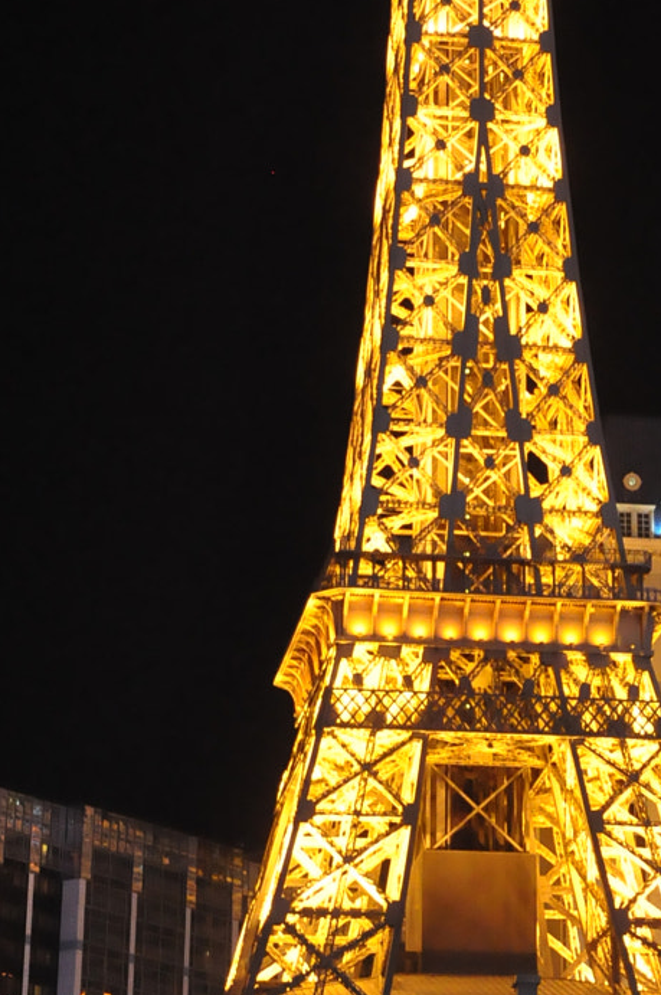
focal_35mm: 132
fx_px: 3644
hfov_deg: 10.3
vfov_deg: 15.5
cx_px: 534
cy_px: 220
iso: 3200
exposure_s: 1/40
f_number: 4.5
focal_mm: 38
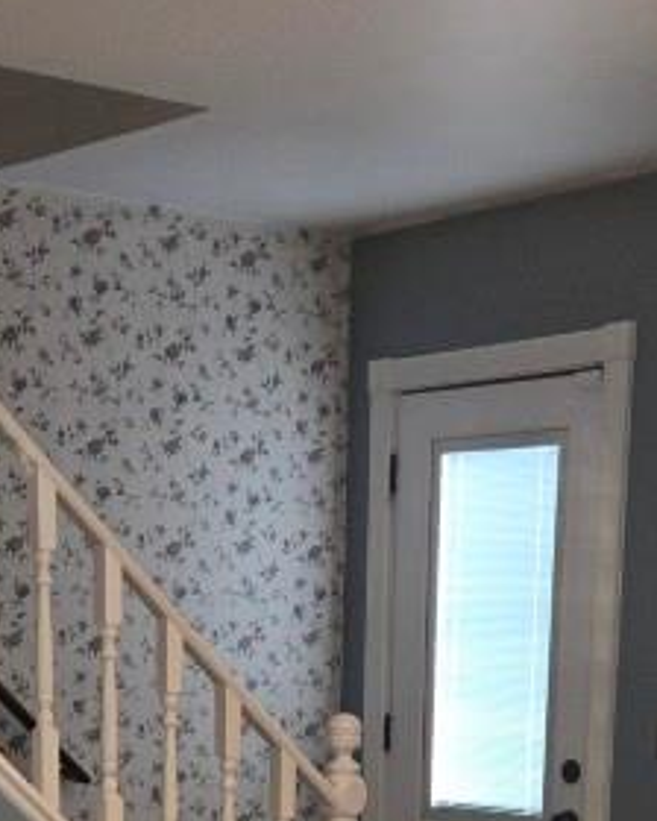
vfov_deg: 20.9
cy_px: 1111
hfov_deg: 18.7
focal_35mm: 82
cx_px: 261
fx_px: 1993
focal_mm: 5.4
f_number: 1.8
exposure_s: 1/24
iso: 100
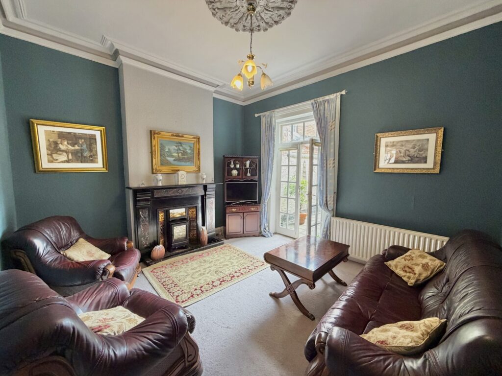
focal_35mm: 14
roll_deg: -0.4
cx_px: 251
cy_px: 188
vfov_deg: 85.7
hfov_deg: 102.1
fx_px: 203
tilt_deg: -5.8
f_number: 2.2
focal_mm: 2.22
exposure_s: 1/99
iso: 320
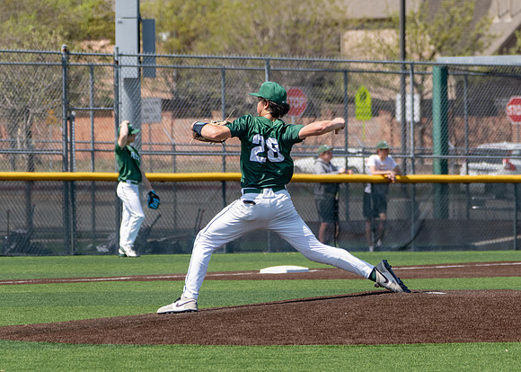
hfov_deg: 5.7
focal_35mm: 354
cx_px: 316
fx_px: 5243
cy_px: 155
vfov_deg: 4.1
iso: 640
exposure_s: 1/2000
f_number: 8
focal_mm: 245
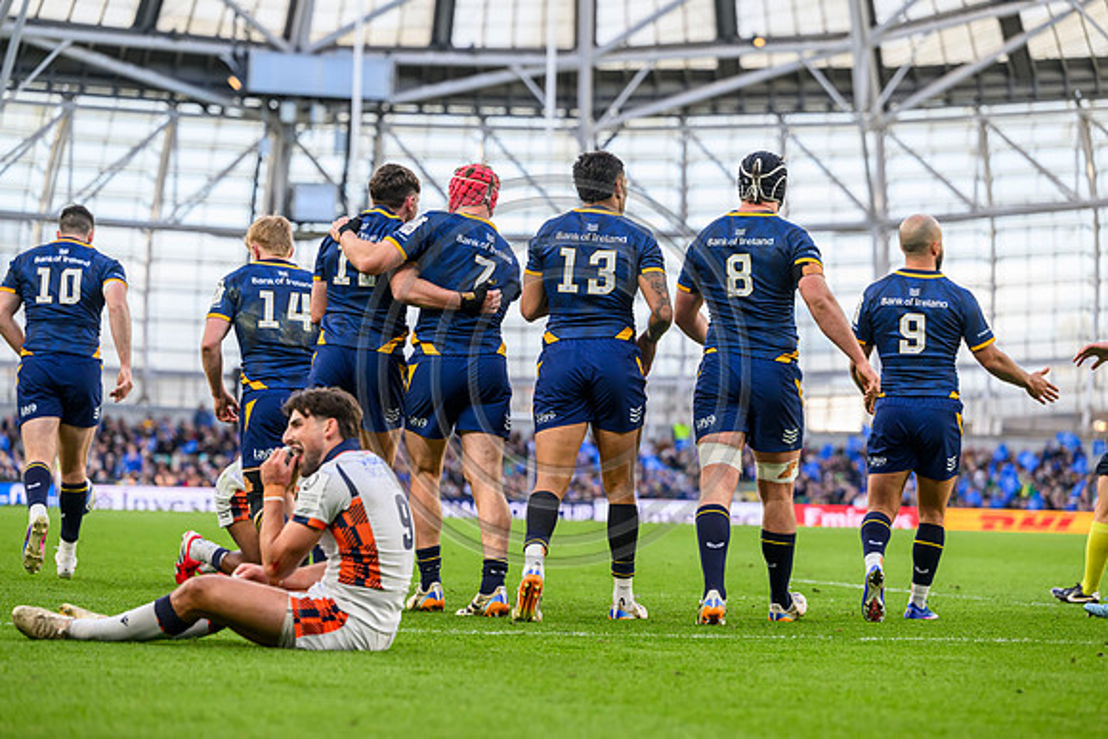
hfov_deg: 15.8
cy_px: 370
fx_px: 4002
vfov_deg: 10.6
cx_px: 554
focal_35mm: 130
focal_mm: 130
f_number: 3.5
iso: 1250
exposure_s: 1/1600
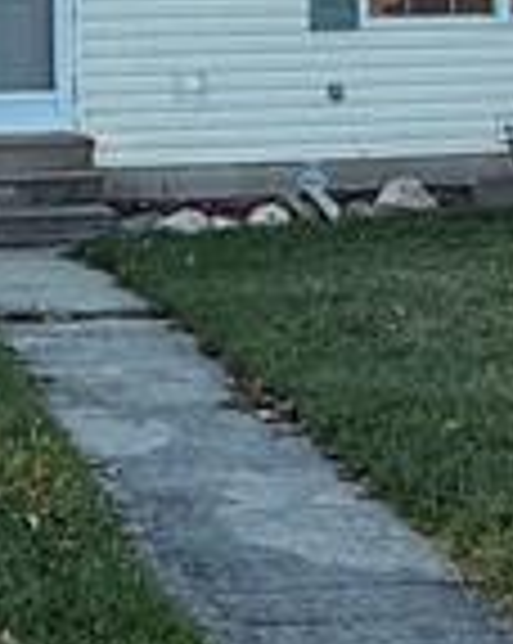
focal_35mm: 98
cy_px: 95
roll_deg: +0.2
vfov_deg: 19.3
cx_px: 50
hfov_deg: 15.5
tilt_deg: -3.2
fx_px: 1864
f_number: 2.2
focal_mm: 2.22
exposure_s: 1/486
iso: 50
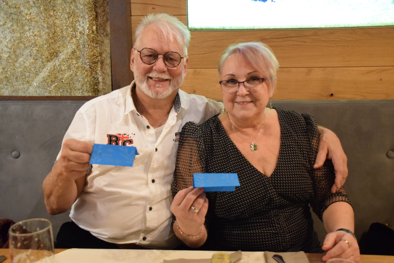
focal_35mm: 33
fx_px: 361
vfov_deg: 40.0
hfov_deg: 57.2
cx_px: 197
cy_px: 132
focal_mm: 22
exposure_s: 1/60
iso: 4000
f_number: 3.5
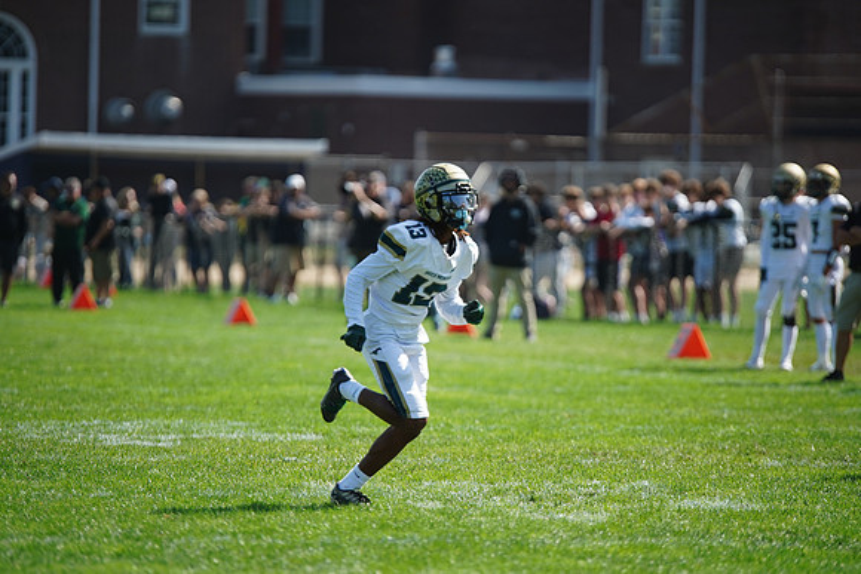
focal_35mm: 300
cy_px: 287
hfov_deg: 6.9
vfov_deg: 4.6
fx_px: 7176
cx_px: 430
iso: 400
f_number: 2.8
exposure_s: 1/3200
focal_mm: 300
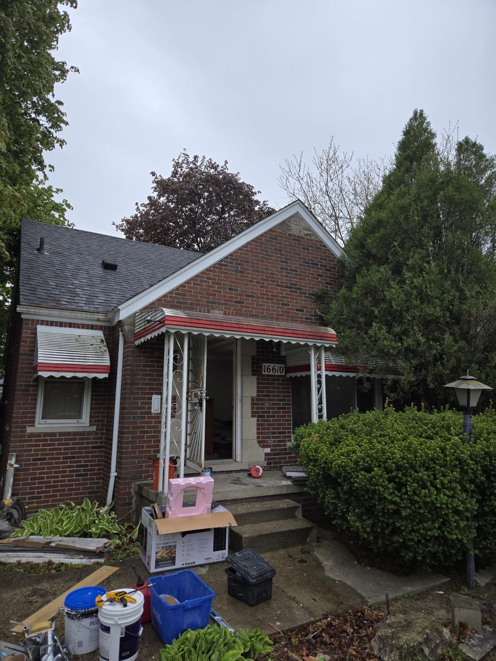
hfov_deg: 58.9
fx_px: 439
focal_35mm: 23
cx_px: 248
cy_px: 330
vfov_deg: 73.9
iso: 25
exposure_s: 1/580
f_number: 1.8
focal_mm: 5.4
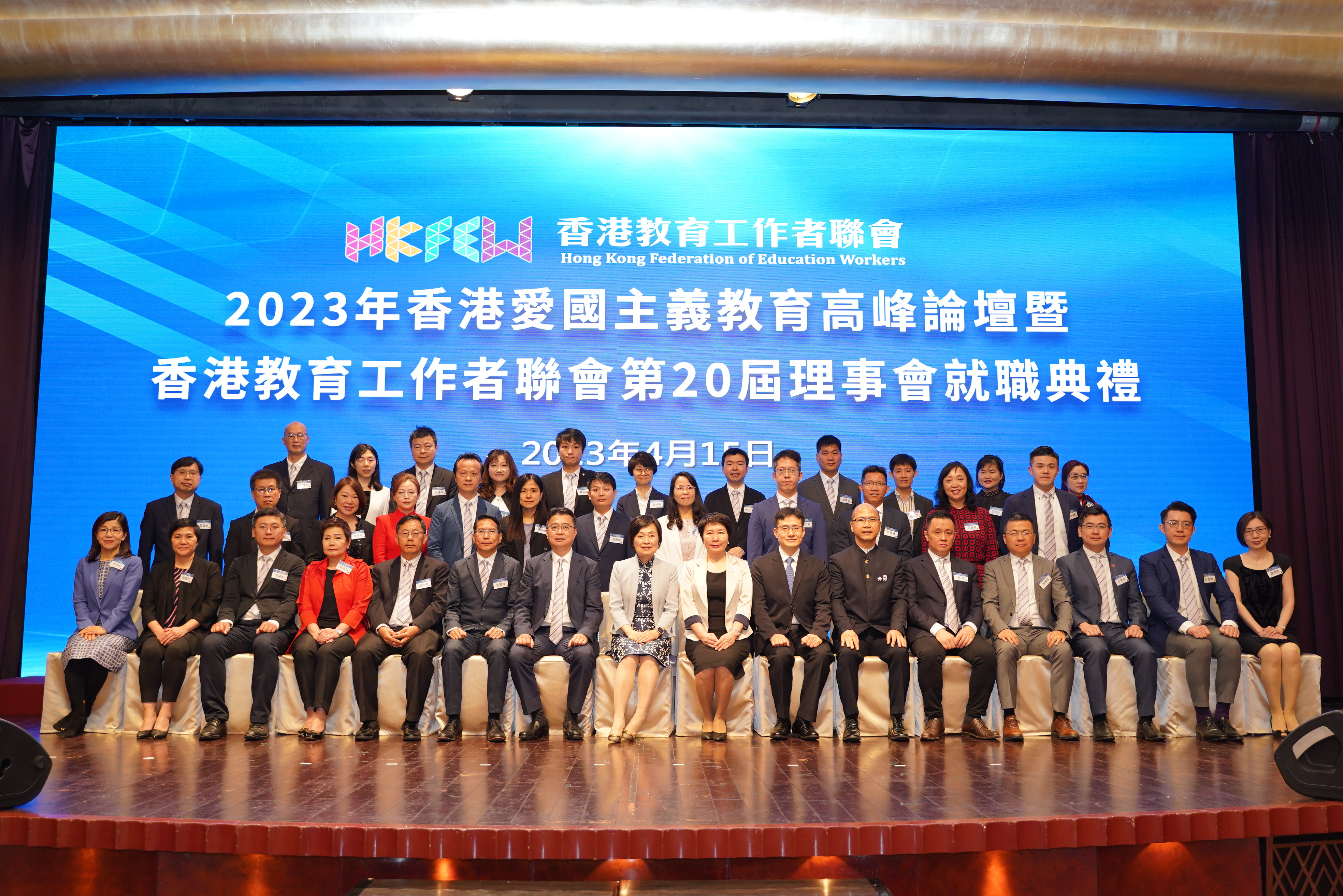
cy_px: 448
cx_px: 672
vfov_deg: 38.9
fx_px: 1268
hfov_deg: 55.8
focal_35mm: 34
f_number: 3.2
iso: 1250
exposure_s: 1/125
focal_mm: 34
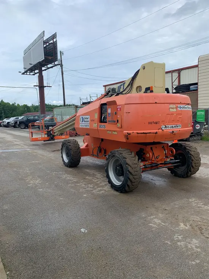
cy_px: 140
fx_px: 209
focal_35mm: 26
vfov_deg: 67.3
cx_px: 104
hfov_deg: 53.1
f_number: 1.8
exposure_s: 1/1634
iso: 25
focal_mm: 4.25
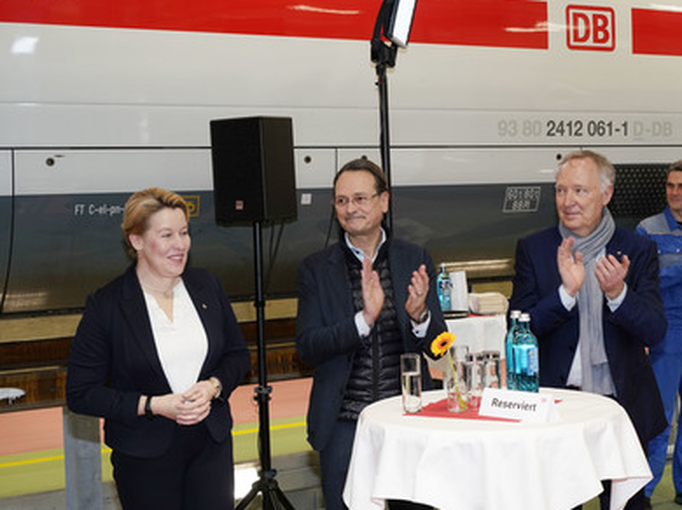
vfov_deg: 29.1
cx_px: 361
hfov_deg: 38.2
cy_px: 252
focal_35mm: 50
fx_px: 984
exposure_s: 1/80
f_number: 6.3
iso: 1250
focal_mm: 45
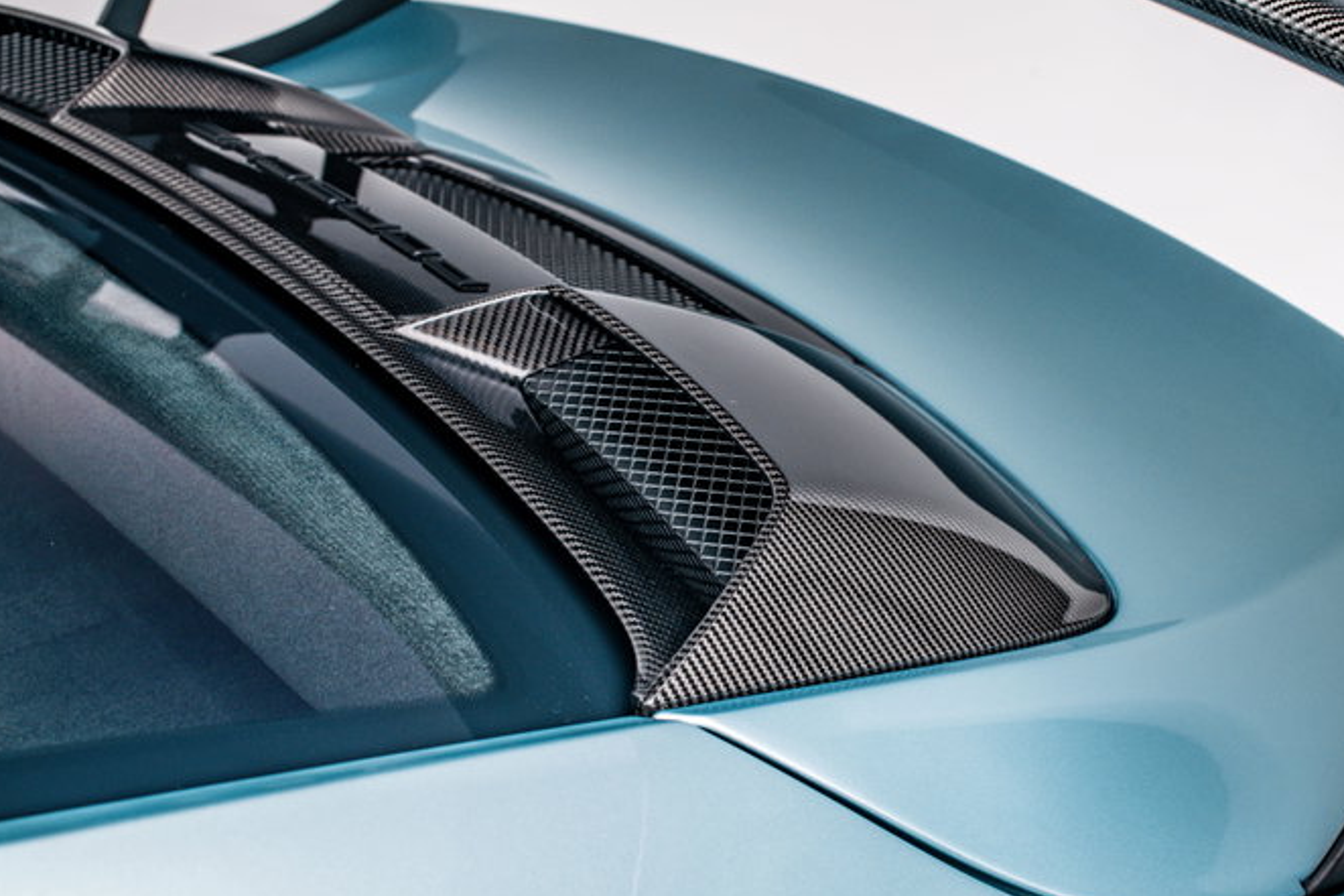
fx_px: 2165
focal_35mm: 58
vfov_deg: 23.4
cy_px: 498
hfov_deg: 34.5
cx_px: 672
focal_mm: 50
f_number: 10
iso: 100
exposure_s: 1/160
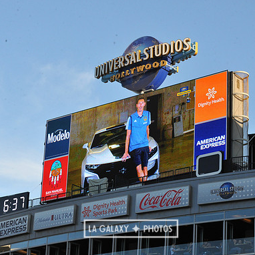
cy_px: 128
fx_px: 925
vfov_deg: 15.7
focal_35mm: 111
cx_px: 131
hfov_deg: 15.7
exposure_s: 1/800
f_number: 14
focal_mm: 86
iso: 1600
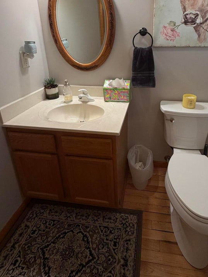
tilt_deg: -16.3
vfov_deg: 78.2
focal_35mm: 20
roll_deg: +1.1
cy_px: 85
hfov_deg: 65.0
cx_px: 130
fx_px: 160
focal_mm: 2.22
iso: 160
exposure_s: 1/120
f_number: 2.2
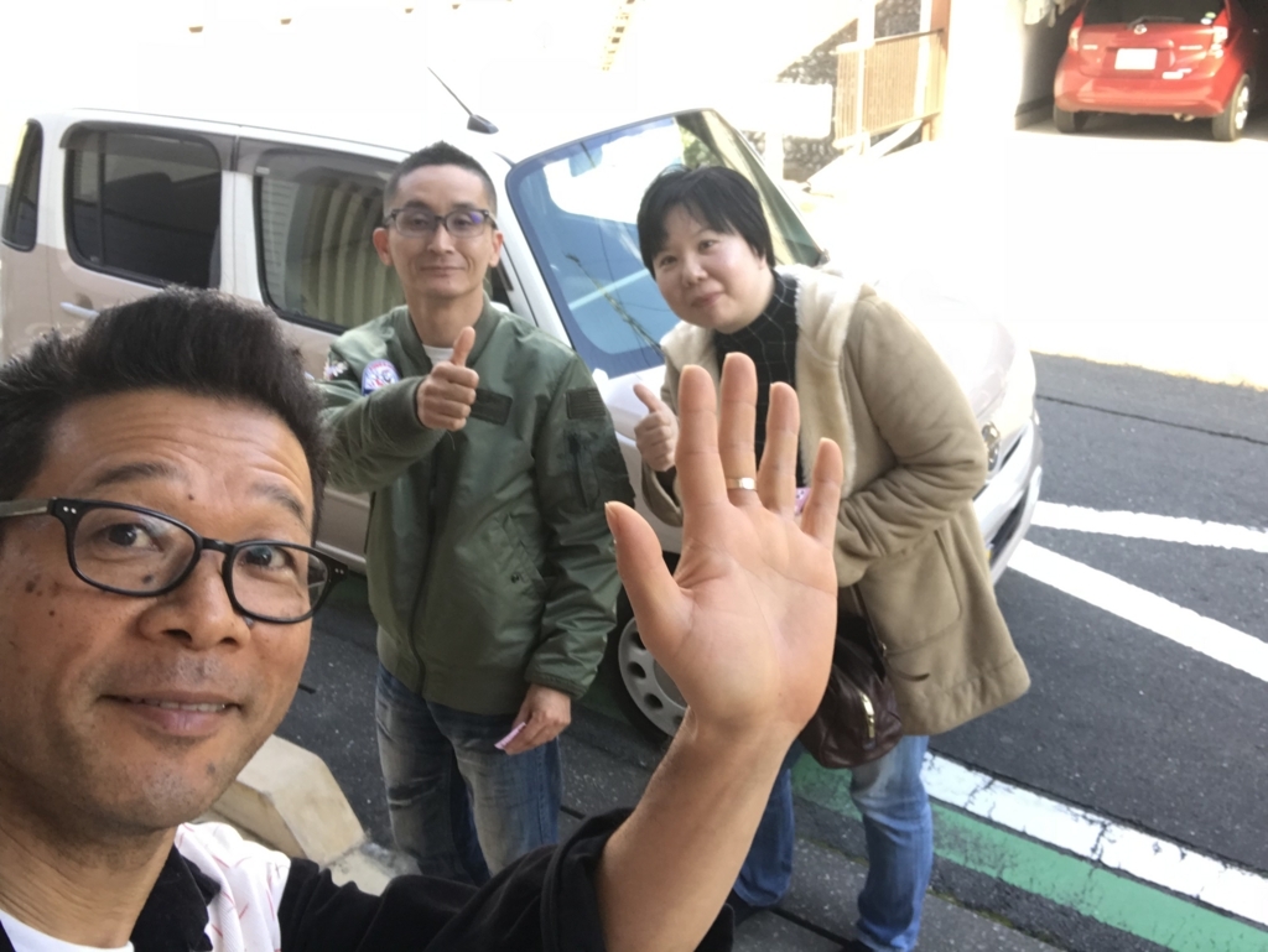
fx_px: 1173
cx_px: 634
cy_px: 476
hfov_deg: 56.8
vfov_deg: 44.2
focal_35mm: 32
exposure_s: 1/120
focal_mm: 2.87
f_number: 2.2
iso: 40
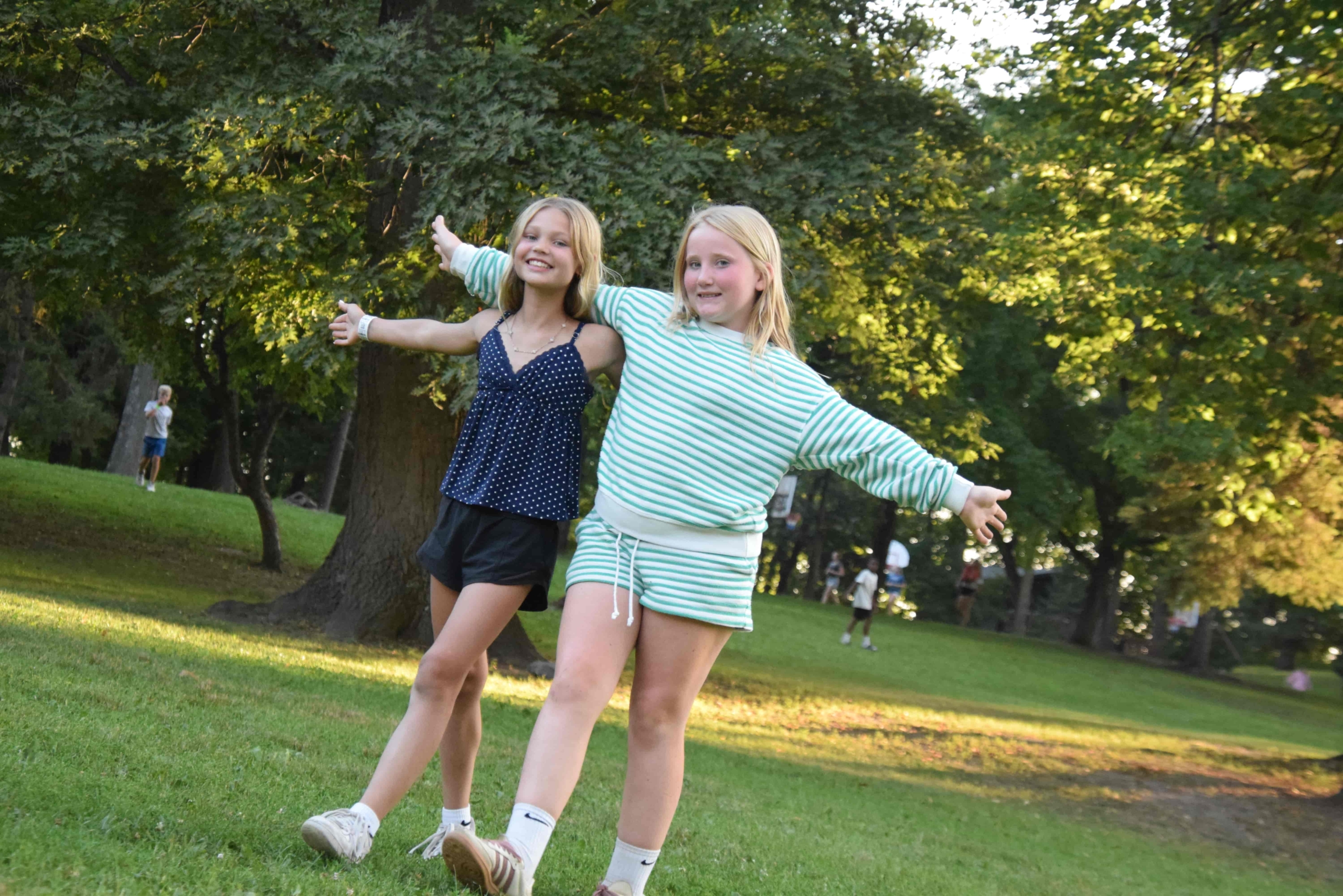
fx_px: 2798
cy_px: 448
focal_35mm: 75
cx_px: 672
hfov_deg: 27.0
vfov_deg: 18.2
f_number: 4.5
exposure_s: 1/500
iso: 3200
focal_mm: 50
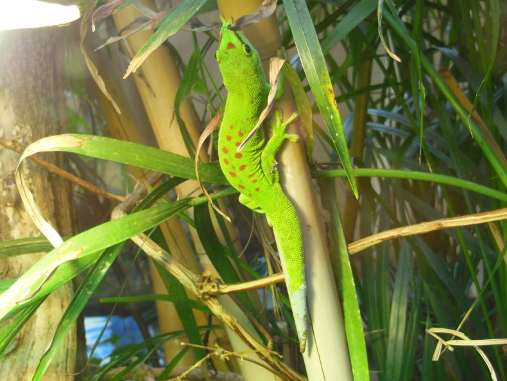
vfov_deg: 18.2
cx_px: 254
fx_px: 1187
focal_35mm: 81
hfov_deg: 24.1
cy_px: 190
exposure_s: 1/20
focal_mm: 14.3
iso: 400
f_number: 5.4
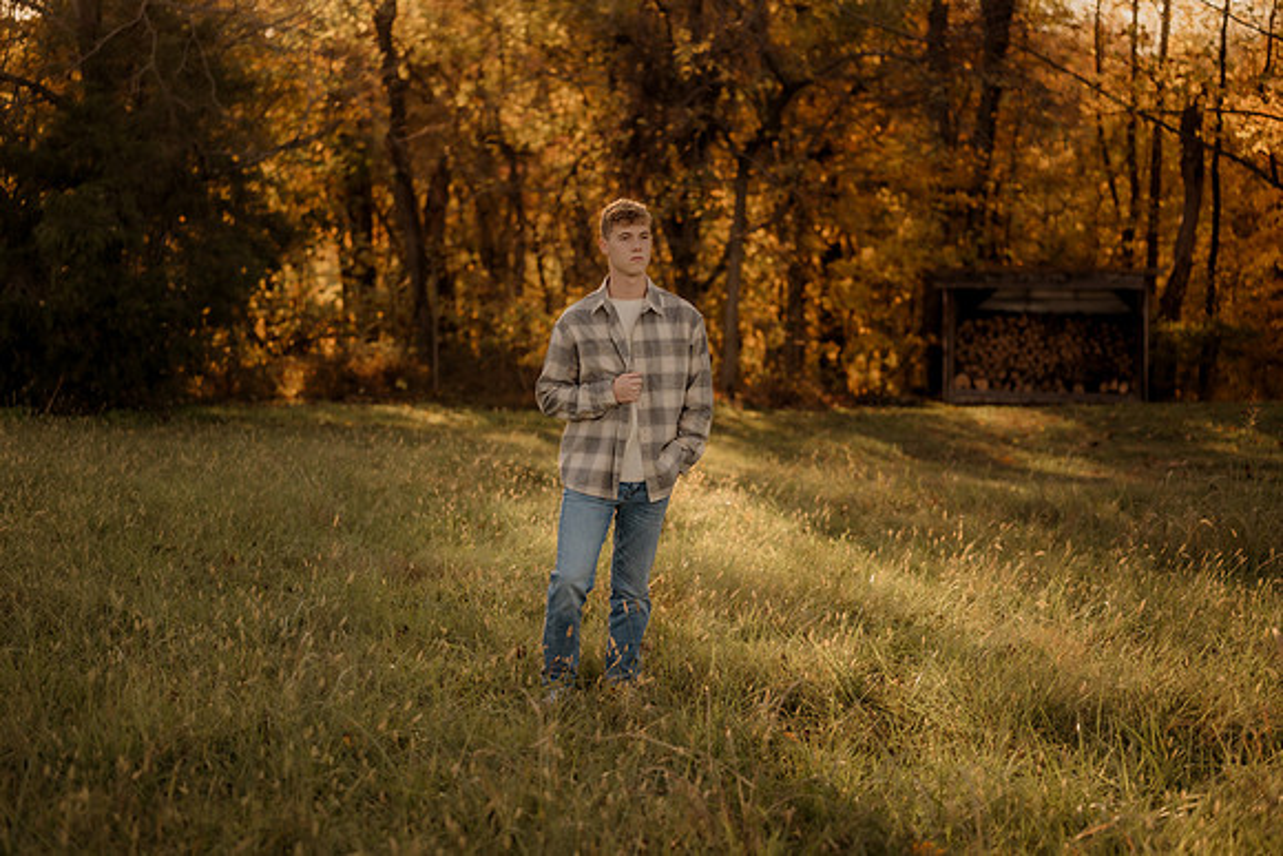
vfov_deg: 24.3
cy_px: 448
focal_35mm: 56
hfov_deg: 35.8
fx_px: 1984
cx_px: 585
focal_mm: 50
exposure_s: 1/1250
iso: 250
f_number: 1.8
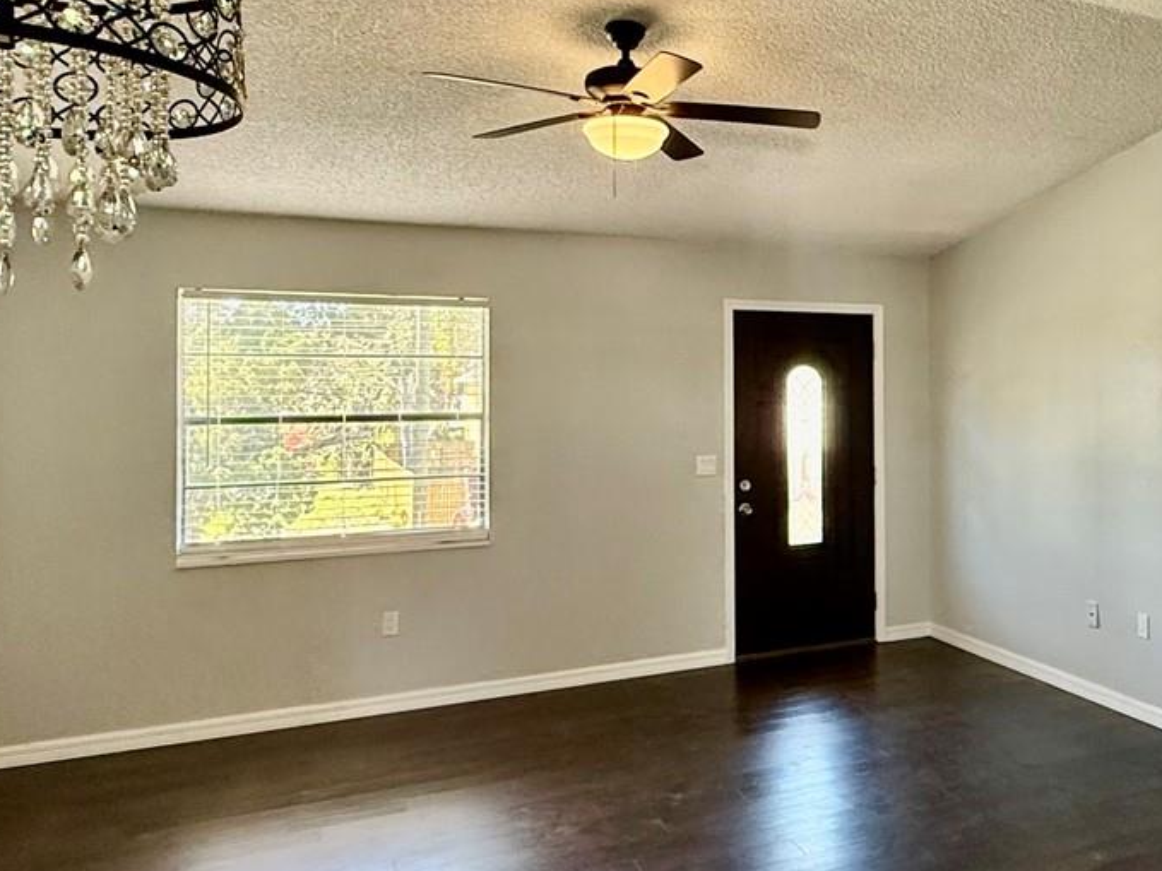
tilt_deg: +1.5
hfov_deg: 51.2
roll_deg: +0.0
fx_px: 1108
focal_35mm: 33
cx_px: 962
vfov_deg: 42.8
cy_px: 364
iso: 320
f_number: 2.2
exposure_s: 1/120
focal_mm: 2.22
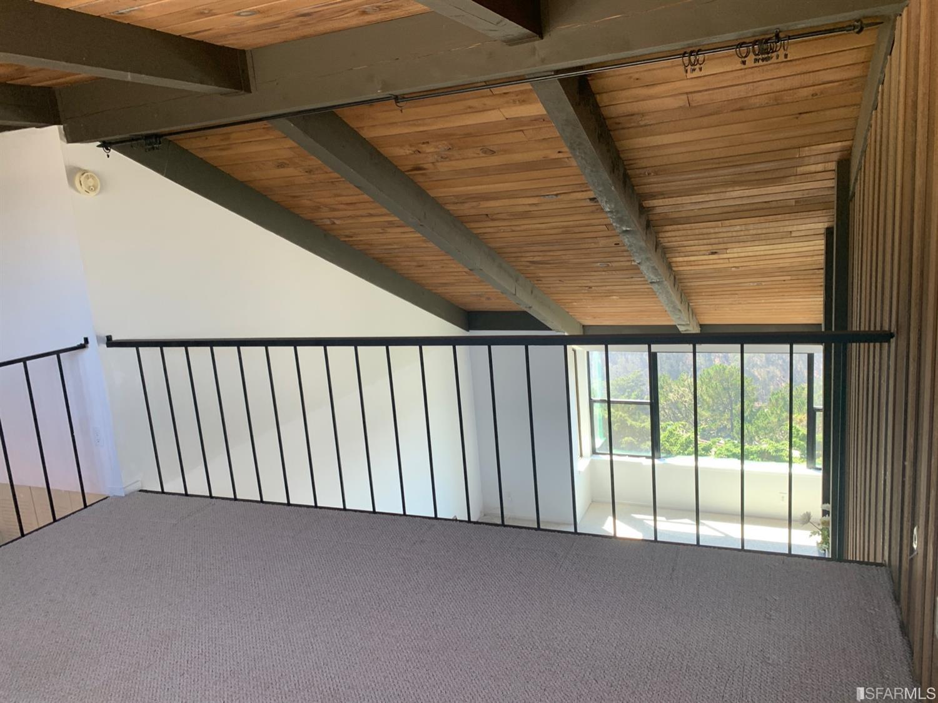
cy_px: 352
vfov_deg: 53.0
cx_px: 469
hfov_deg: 67.3
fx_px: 704
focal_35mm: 26
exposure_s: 1/122
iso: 64
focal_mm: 4.25
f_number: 1.8
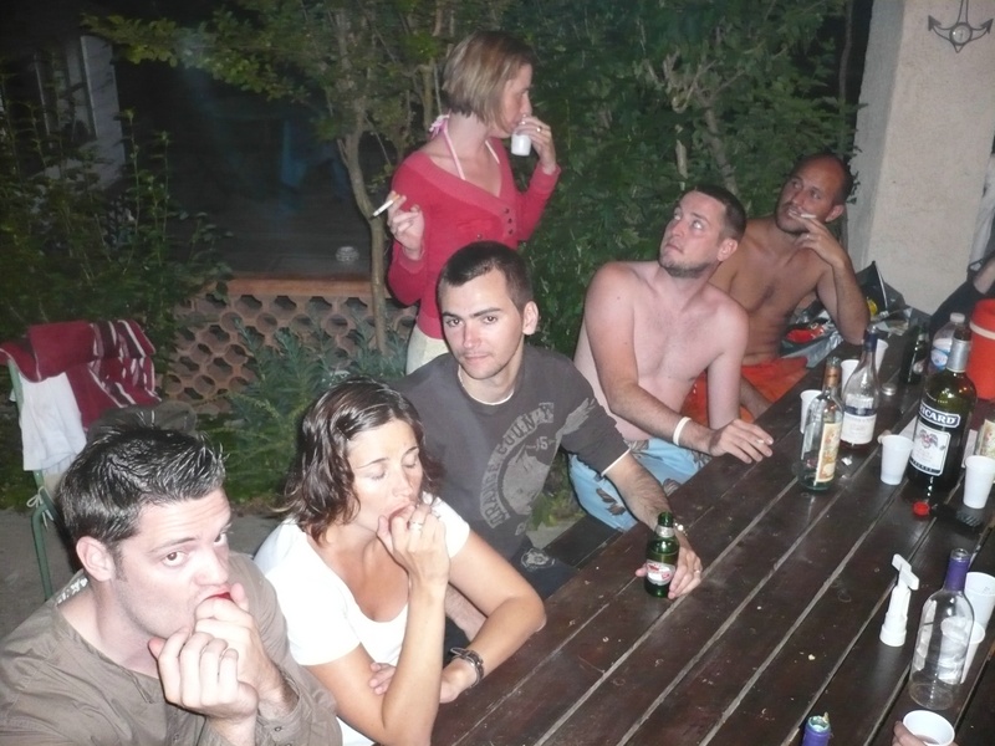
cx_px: 498
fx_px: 1006
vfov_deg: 40.7
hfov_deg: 52.6
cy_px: 373
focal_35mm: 35
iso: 500
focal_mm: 5.8
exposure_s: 1/30
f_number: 2.8
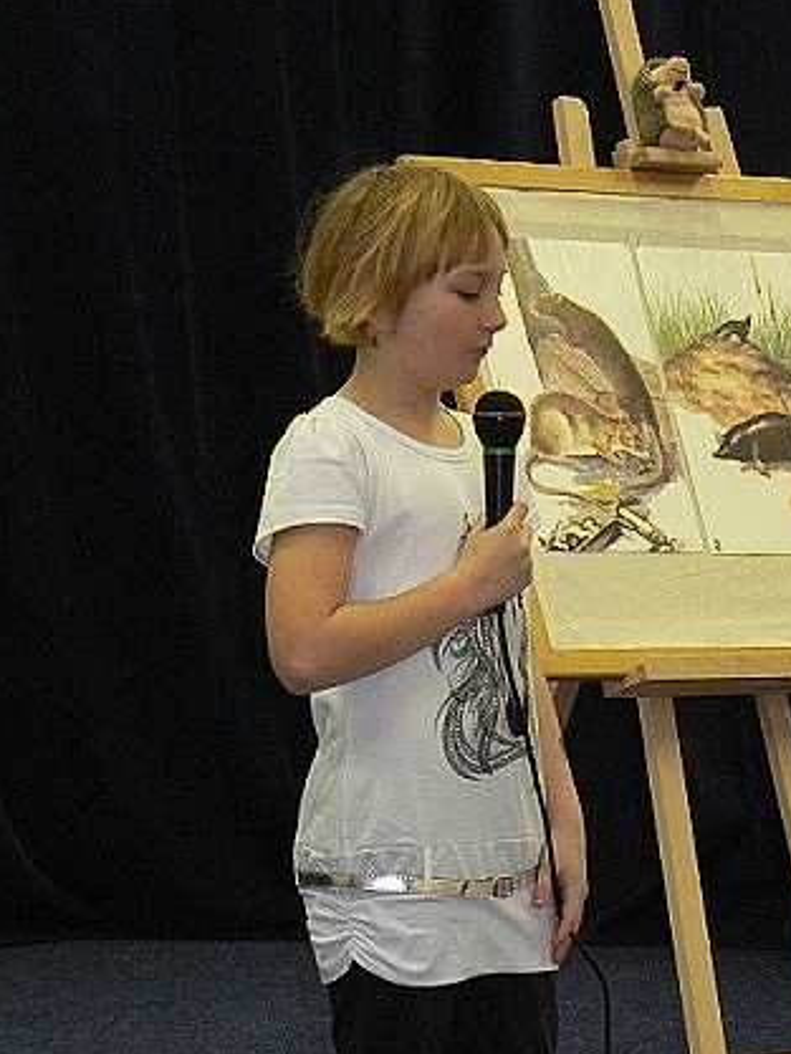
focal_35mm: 172
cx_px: 538
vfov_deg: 11.5
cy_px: 778
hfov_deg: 8.6
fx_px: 5238
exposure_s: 1/30
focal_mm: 18.6
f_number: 3.2
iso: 200
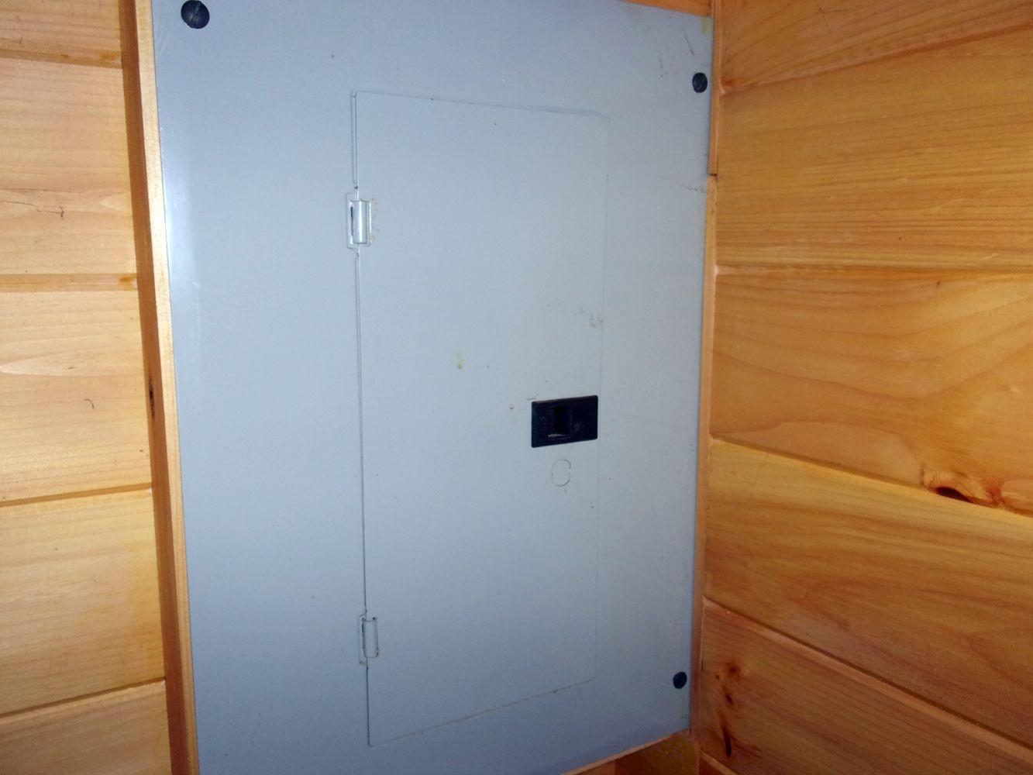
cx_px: 516
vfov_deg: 49.8
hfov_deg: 63.4
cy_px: 388
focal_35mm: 28
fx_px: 836
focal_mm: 5.1
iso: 200
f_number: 3.9
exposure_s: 1/34
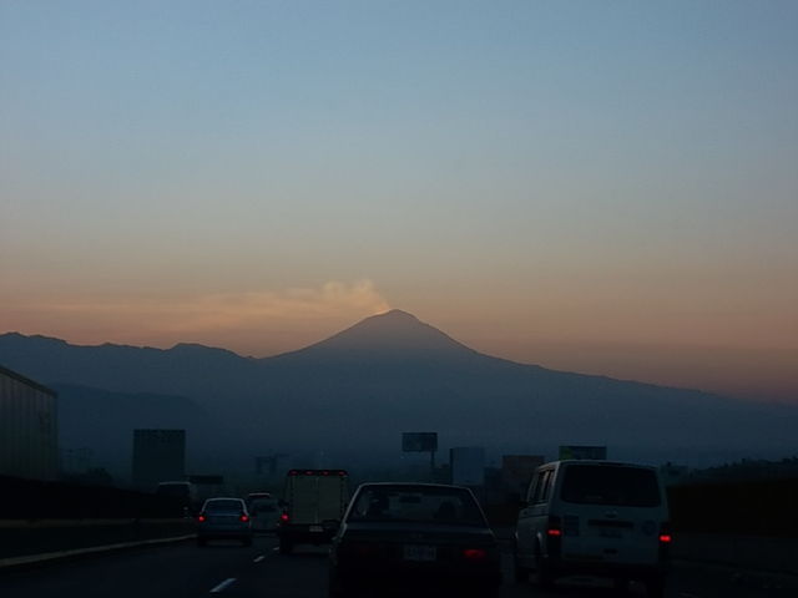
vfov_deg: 17.6
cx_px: 399
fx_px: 1936
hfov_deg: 23.3
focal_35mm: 84
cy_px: 299
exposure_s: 1/180
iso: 80
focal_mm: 12.3
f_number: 5.9
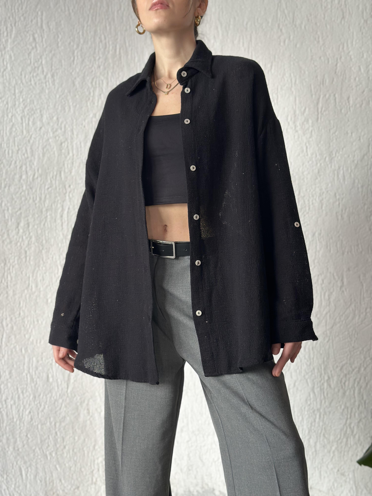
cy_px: 248
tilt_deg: -1.6
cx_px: 186
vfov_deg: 39.7
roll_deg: +0.9
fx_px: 688
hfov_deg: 30.3
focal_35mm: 48
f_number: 1.78
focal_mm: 6.86
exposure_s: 1/60
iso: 160
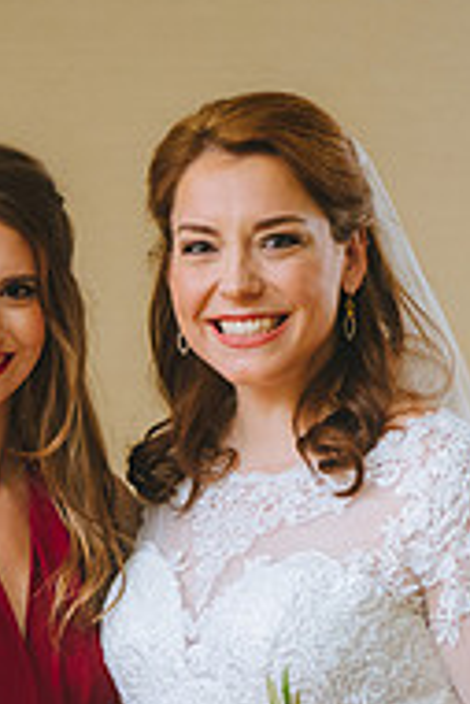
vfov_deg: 12.3
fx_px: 3245
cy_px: 630
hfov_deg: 8.3
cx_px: 155
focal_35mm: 166
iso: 1600
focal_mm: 70
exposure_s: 1/80
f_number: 3.5
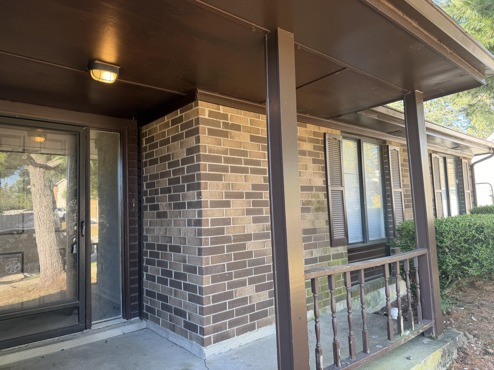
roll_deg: +2.3
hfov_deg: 71.6
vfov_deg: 56.8
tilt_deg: +3.7
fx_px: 343
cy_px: 185
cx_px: 247
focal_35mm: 24
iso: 100
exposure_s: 1/121
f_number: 1.78
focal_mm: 6.76
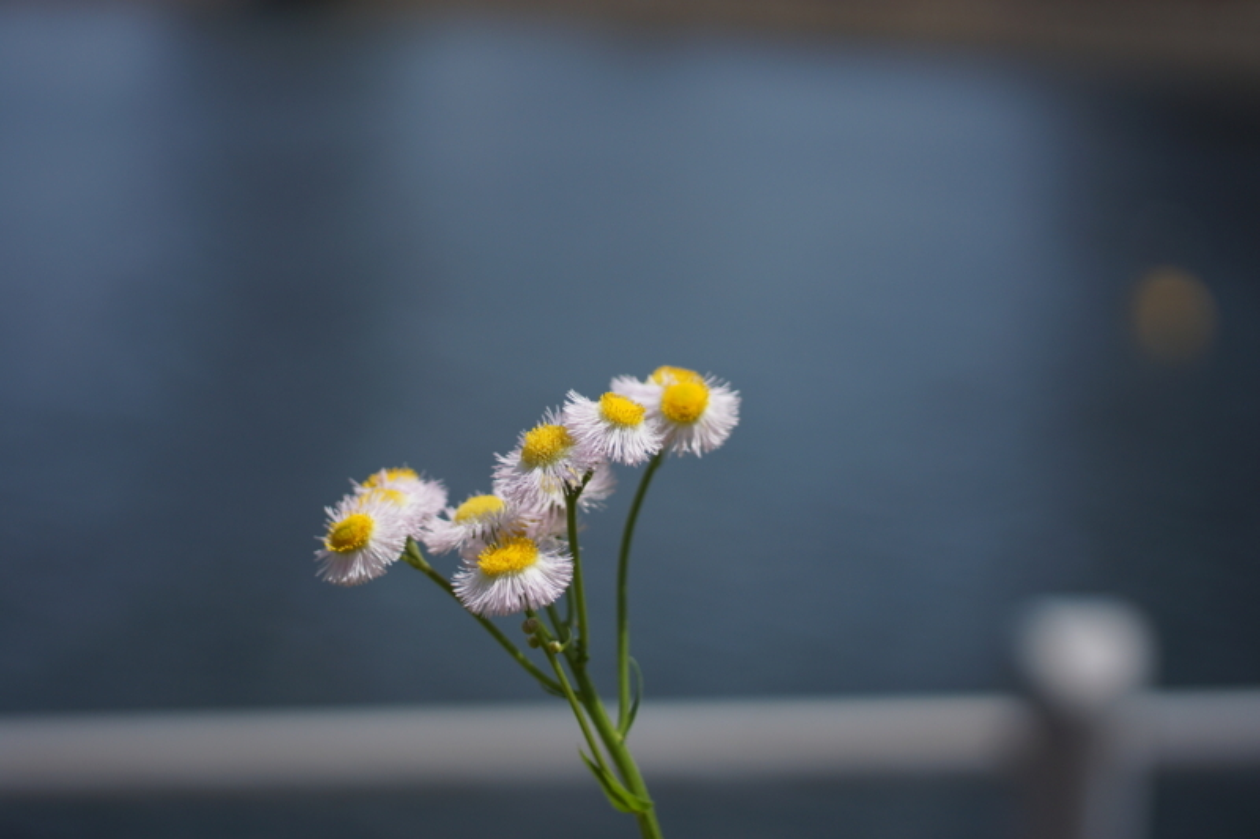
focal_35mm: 75
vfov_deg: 18.2
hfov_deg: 27.0
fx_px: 2624
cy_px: 420
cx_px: 630
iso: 100
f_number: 2.8
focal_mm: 50
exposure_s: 1/3200
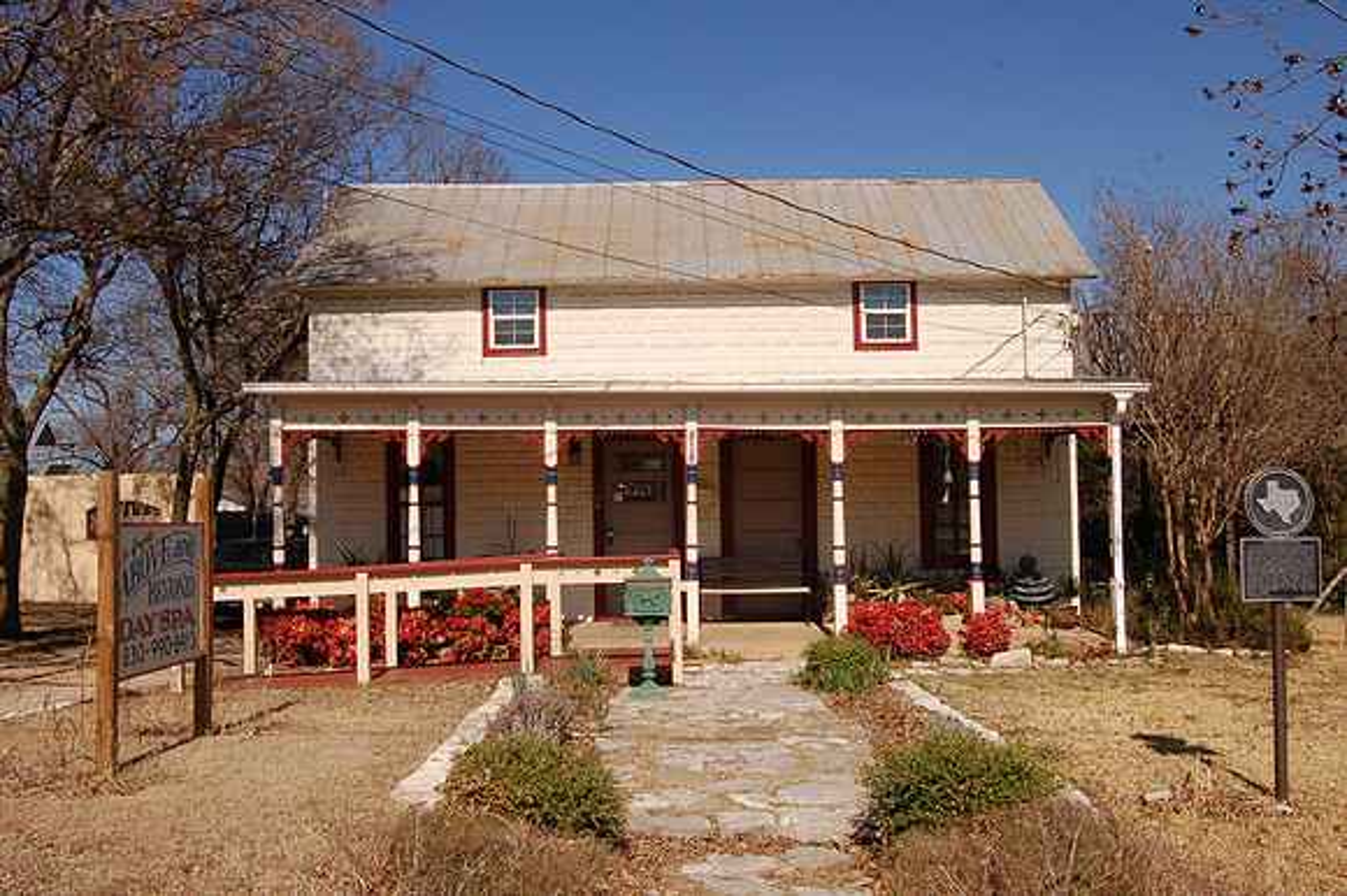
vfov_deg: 39.9
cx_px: 674
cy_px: 448
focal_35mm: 33
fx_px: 1234
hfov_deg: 57.3
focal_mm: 22
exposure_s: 1/160
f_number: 18
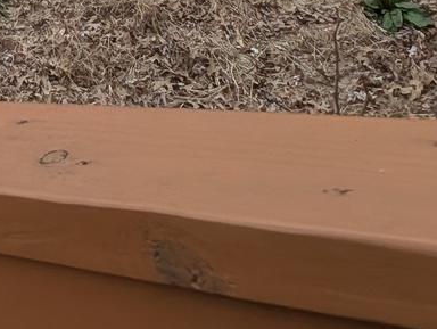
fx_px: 872
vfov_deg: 15.3
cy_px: -397
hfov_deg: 24.9
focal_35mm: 69
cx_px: -112
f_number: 2.2
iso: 46
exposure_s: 1/481
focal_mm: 1.95
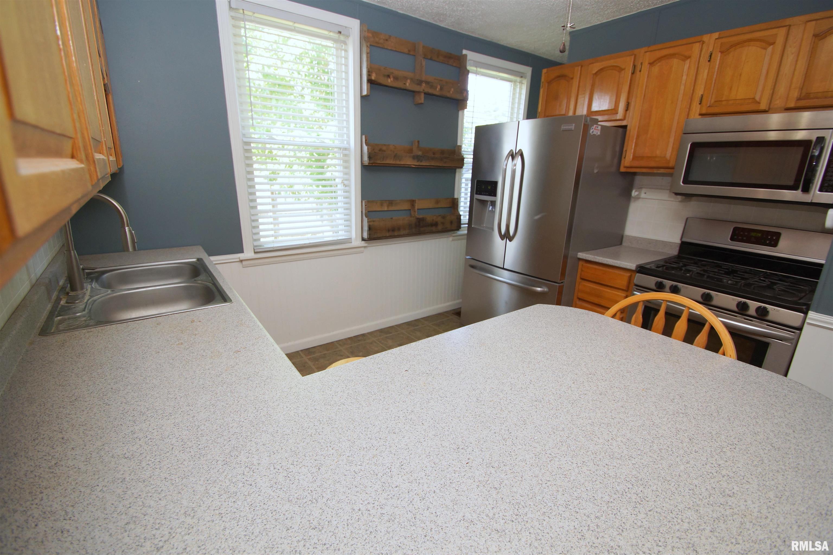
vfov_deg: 77.3
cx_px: 416
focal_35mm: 15
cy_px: 278
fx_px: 347
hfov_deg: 100.4
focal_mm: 10
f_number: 4
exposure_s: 1/60
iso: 320
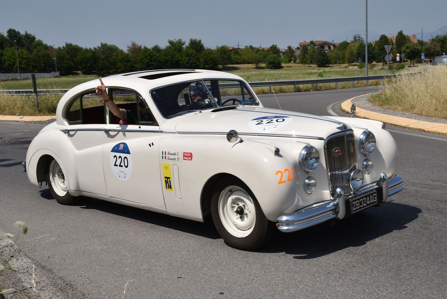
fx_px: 497
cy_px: 150
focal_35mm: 40
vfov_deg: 33.4
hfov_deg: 48.4
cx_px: 224
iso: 200
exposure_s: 1/500
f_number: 11
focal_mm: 40
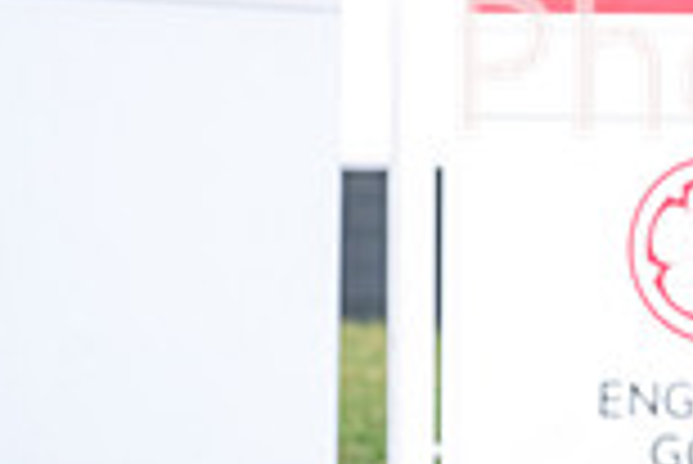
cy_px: -146
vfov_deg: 1.2
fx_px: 21773
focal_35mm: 1130
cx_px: 1040
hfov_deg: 1.8
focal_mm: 300
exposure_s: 1/640
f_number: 6.3
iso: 400
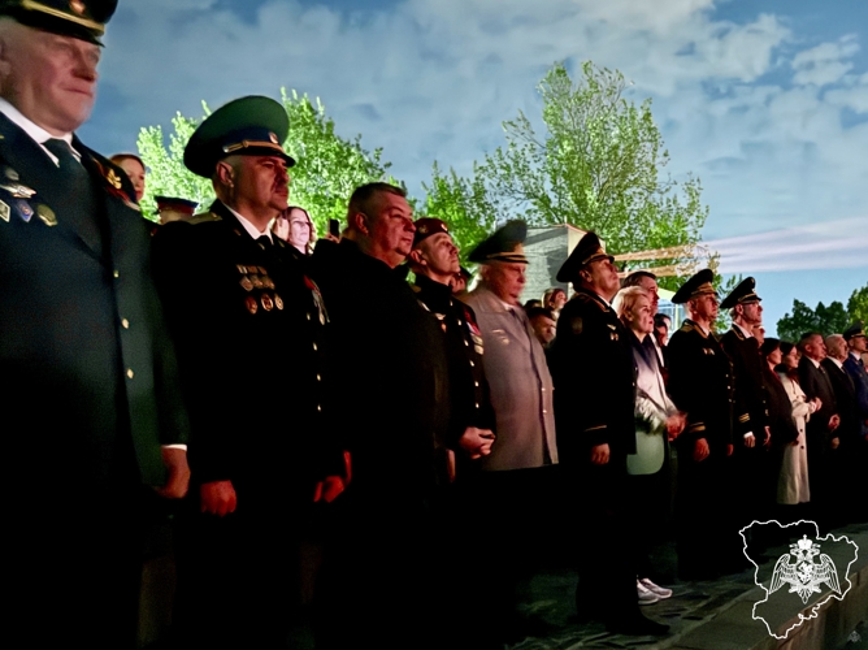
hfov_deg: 71.6
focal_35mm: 24
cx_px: 434
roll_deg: -0.6
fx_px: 601
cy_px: 325
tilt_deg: -1.5
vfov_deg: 56.8
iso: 10000
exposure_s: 1/5
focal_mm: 6.76
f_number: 1.78
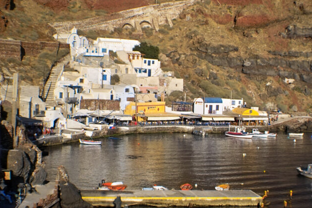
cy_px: 110
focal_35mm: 81
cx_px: 182
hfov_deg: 25.0
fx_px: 702
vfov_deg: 16.8
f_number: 5.6
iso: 100
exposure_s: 1/800
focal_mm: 39
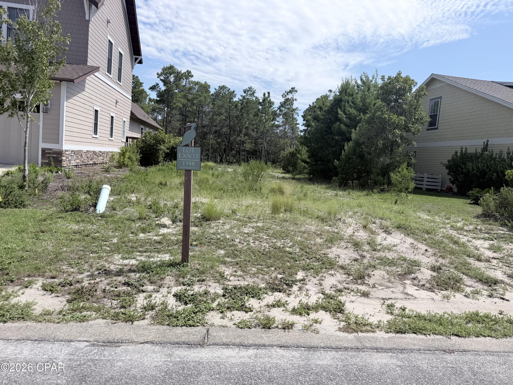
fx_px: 356
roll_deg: -1.7
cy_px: 192
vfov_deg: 56.8
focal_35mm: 24
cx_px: 256
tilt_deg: -7.2
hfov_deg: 71.6
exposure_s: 1/5714
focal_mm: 6.76
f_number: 1.78
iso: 80
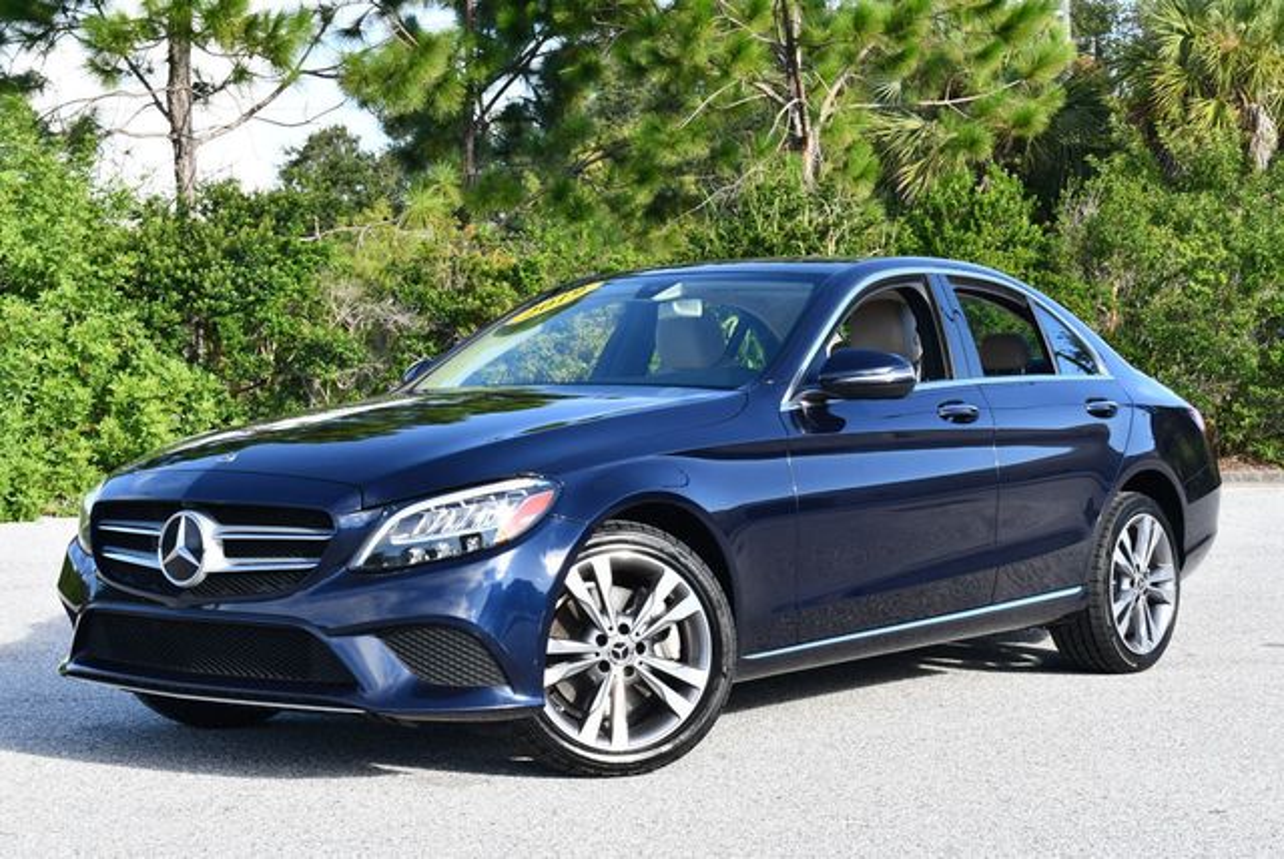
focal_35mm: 64
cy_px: 430
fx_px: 2285
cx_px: 642
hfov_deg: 31.4
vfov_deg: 21.3
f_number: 5.6
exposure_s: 1/250
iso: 200
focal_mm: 32
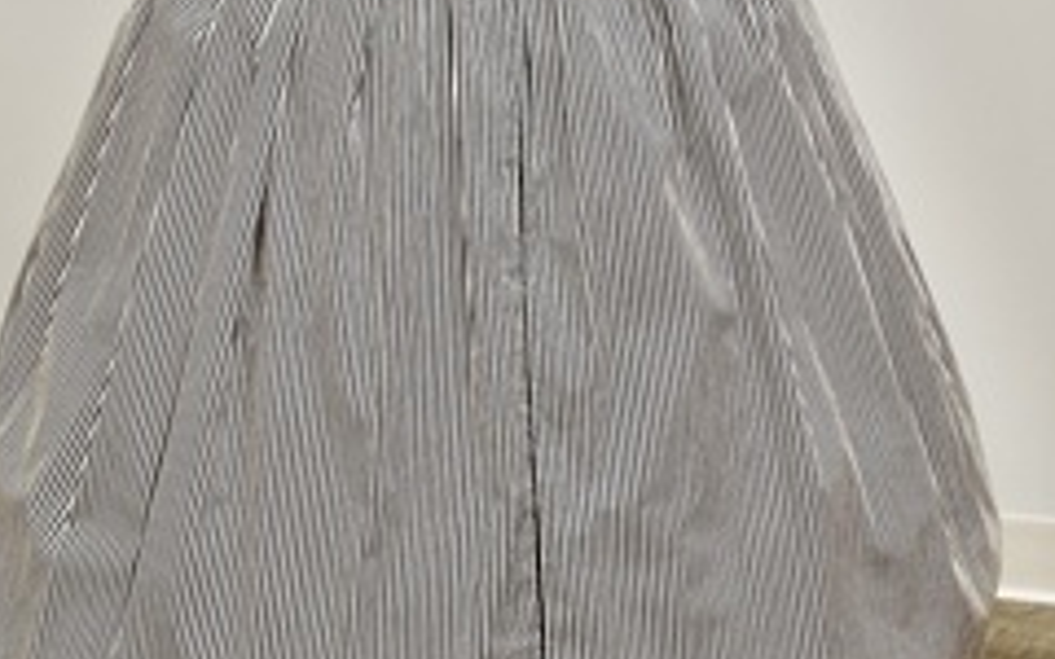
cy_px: 4
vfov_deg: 14.9
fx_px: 2473
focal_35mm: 86
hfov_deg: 24.1
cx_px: 497
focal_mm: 30
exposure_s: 1/200
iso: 800
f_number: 4
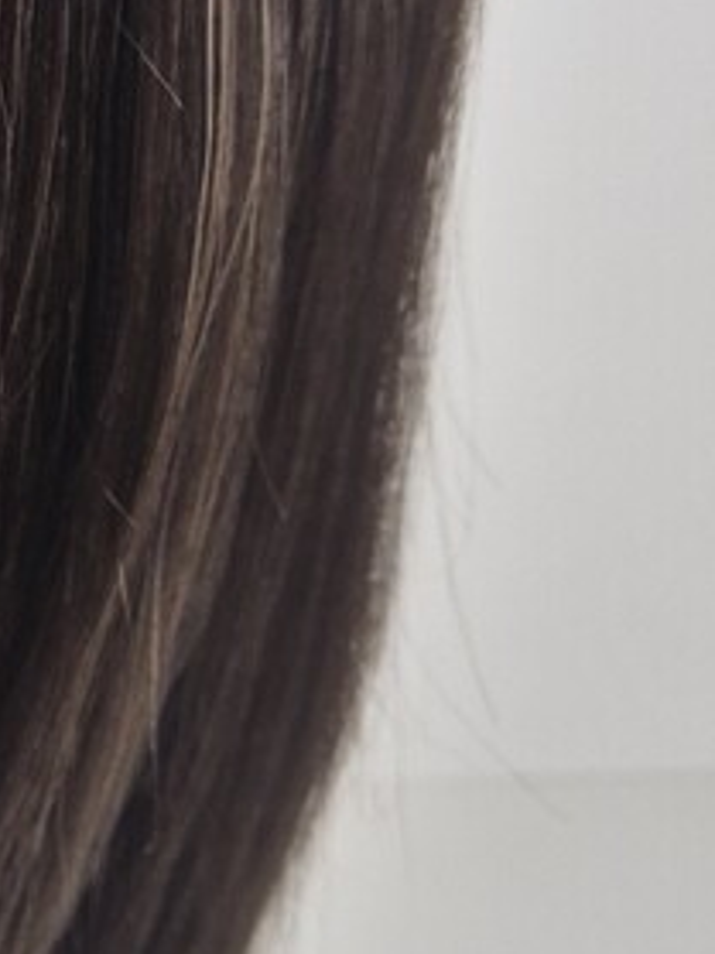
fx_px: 2729
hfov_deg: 13.6
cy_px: 366
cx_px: -520
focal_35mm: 99
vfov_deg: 19.8
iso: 80
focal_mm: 5.4
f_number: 1.8
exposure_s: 1/180
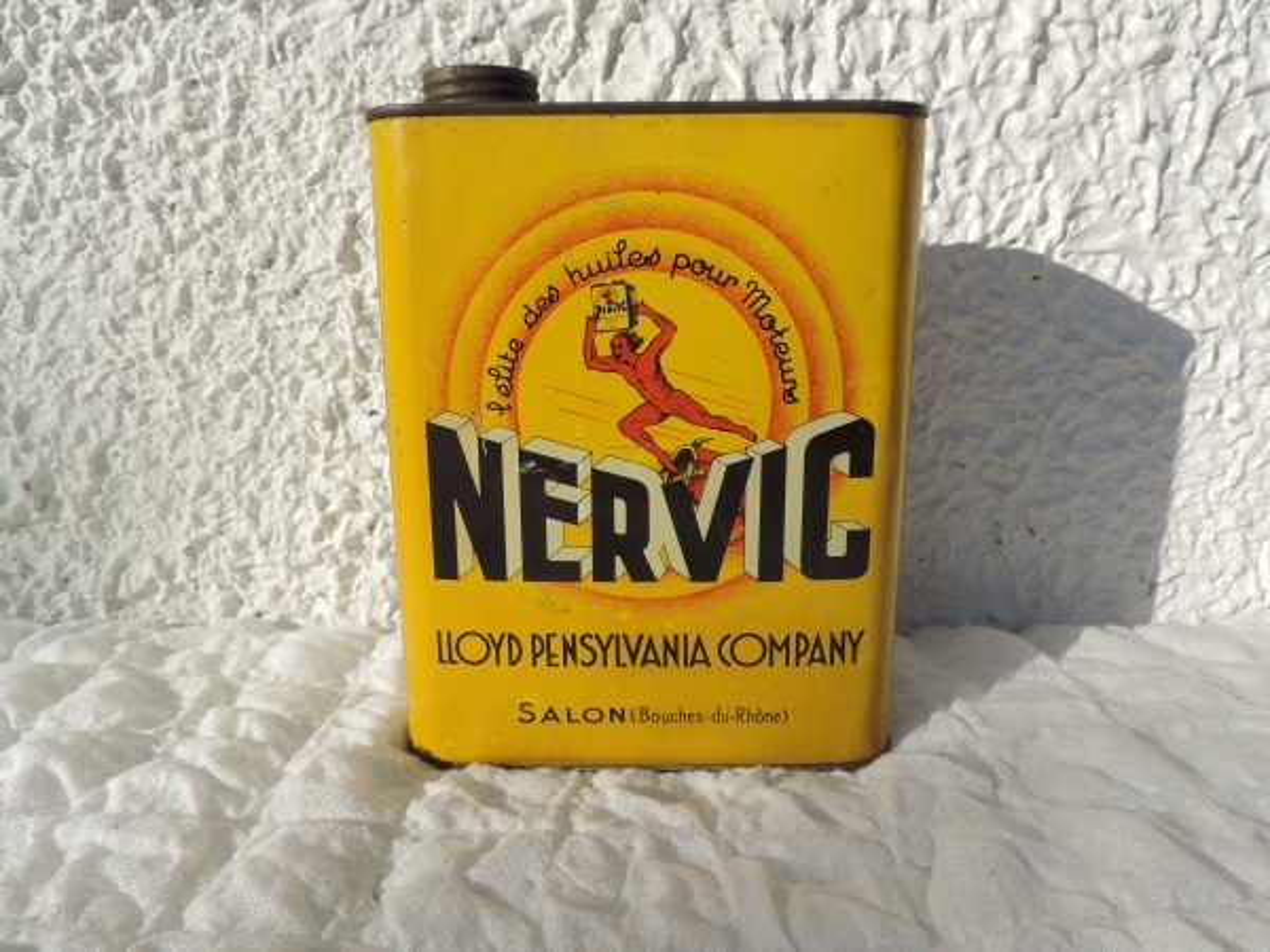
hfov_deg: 71.6
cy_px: 476
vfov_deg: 56.8
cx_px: 635
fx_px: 881
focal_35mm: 24
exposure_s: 1/1250
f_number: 3.3
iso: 80
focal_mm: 4.3
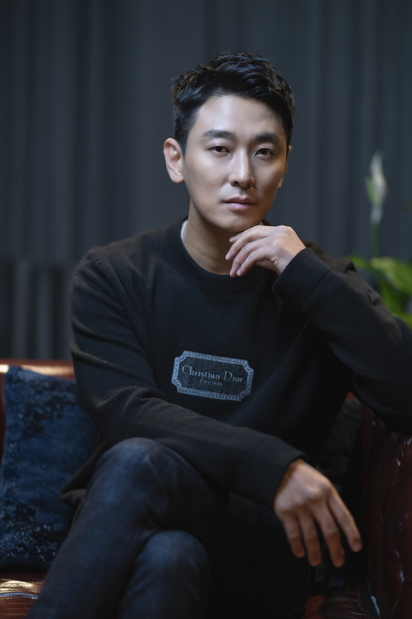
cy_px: 310
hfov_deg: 16.1
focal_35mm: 85
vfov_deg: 23.9
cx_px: 206
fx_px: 1459
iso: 100
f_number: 1.4
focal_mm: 85
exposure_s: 1/160
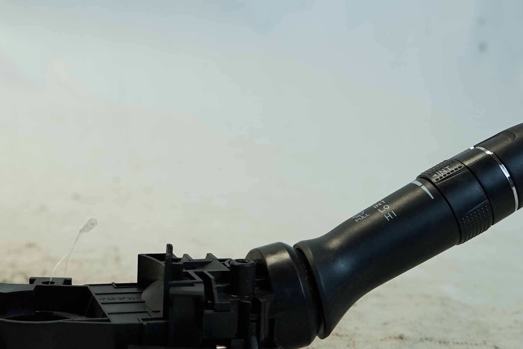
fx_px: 1075
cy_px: 303
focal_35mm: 74
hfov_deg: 26.6
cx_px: 74
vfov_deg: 18.2
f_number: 4
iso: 400
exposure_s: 1/160
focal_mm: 24
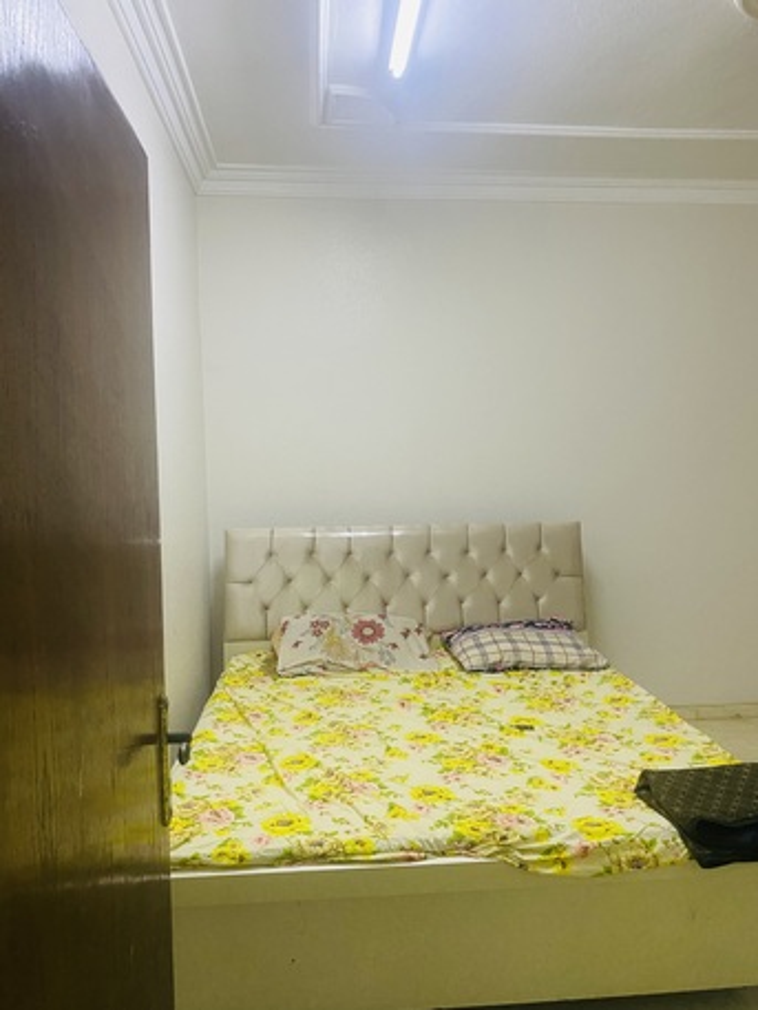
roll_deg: +2.3
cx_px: 379
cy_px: 505
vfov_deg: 67.3
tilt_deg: -3.1
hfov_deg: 53.1
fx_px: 759
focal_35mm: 26
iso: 320
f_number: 1.8
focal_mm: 4.25
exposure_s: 1/60
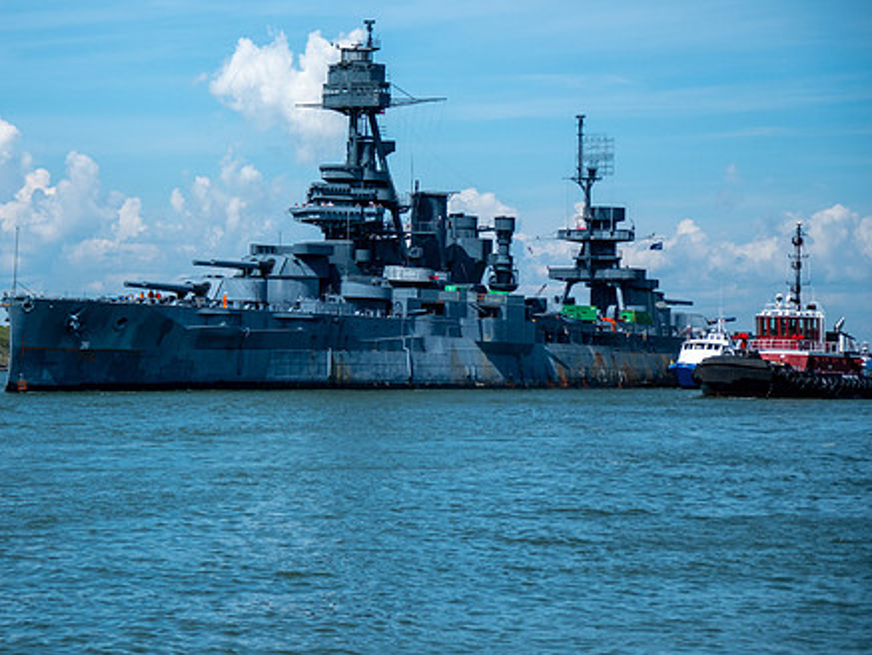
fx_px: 3250
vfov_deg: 11.5
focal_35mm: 129
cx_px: 307
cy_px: 299
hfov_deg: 15.3
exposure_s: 1/4000
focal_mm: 67.5
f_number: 4
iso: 160
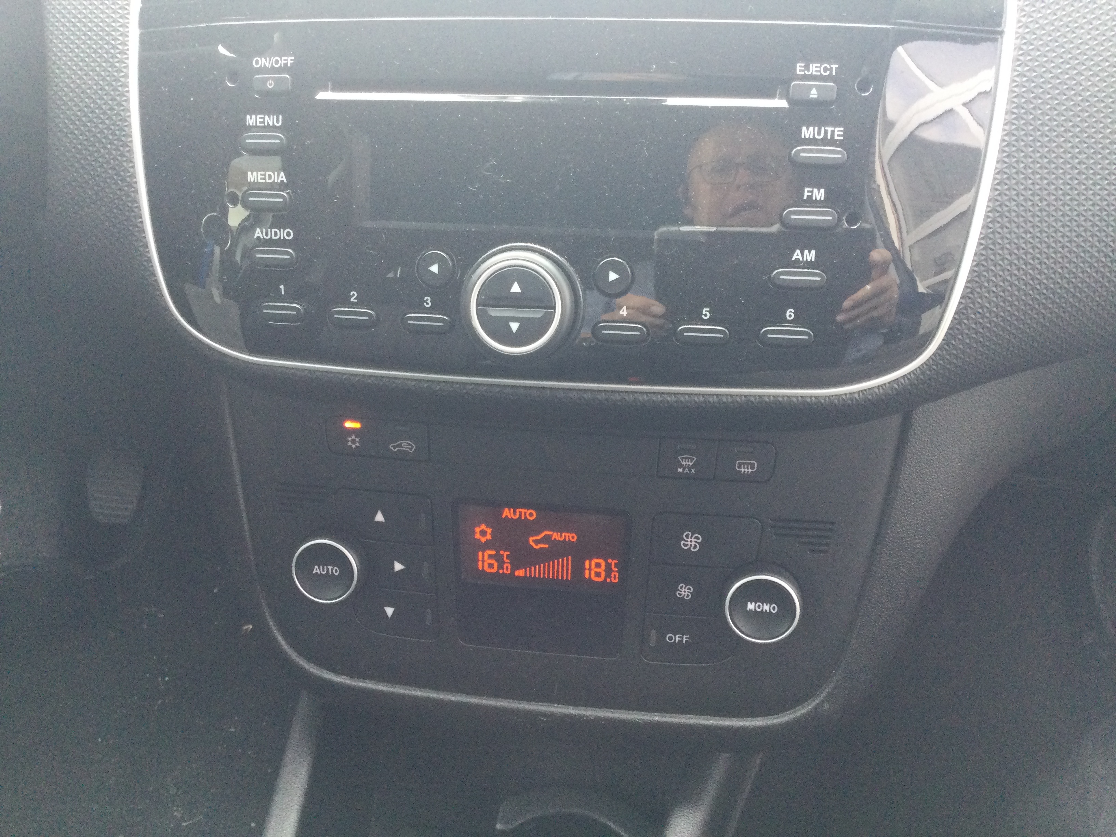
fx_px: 999
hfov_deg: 58.4
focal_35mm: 31
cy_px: 418
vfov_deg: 45.4
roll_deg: +4.4
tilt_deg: -36.3
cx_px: 558
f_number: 2.4
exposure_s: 1/33
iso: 50
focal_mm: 3.3
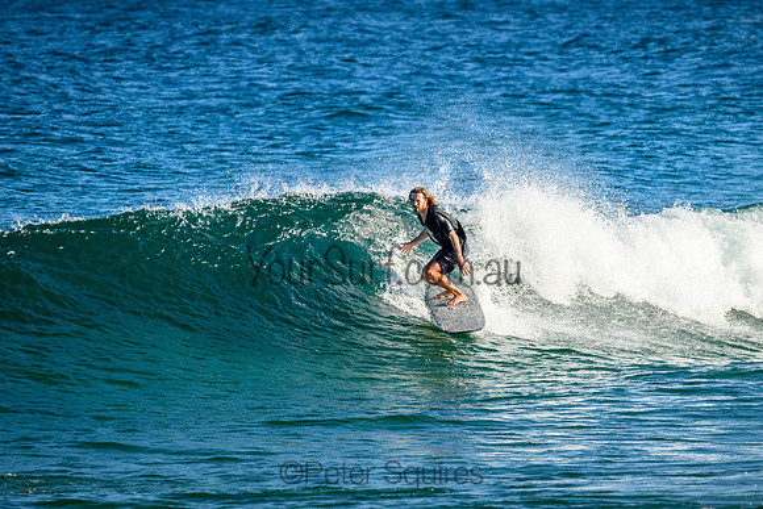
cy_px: 251
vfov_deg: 2.1
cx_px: 426
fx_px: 13950
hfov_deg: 3.1
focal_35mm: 658
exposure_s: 1/2000
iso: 1600
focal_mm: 590
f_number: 11
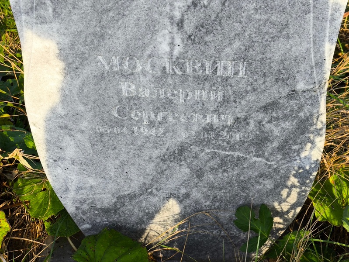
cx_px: 174
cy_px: 131
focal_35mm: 50
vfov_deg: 29.1
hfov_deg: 38.2
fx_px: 504
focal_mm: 4.71
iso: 50
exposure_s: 1/280
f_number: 1.7
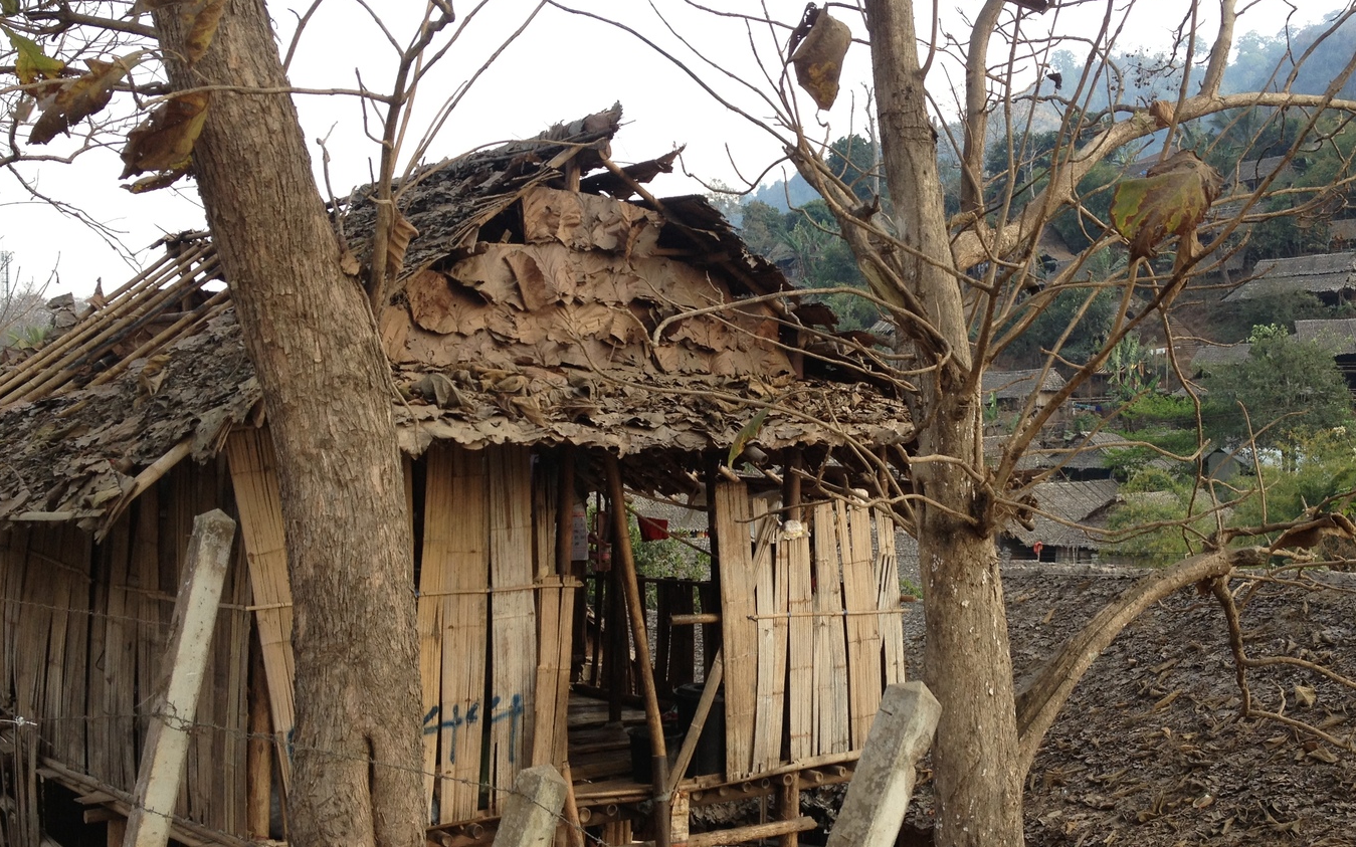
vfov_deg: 29.2
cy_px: 483
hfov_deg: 45.1
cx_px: 793
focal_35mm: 44
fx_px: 1626
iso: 50
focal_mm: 4.28
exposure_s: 1/188
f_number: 2.4
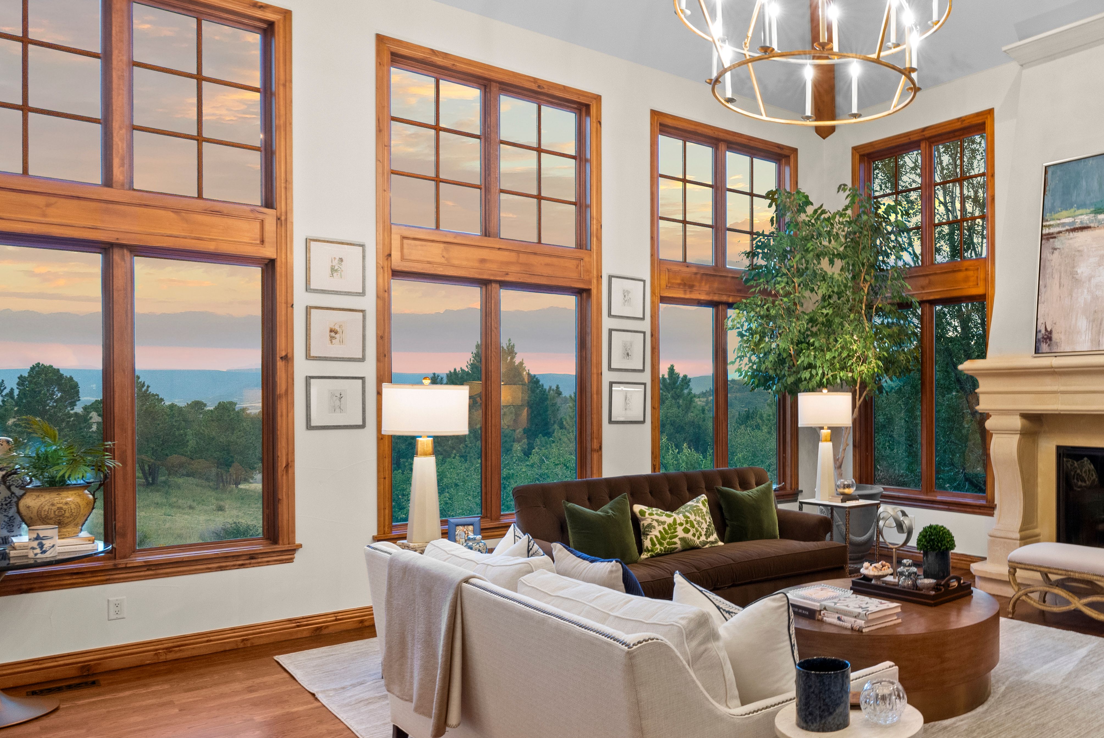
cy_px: 434
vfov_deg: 46.3
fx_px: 859
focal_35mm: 28
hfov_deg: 61.2
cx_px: 847
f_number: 8
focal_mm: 16
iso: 640
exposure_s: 1/2
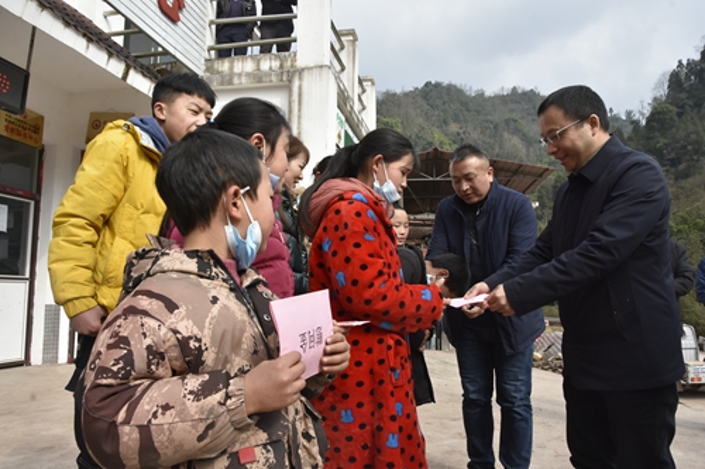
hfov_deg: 67.4
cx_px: 352
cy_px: 234
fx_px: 529
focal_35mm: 27
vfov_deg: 47.9
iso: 640
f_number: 11
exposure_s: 1/500
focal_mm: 18
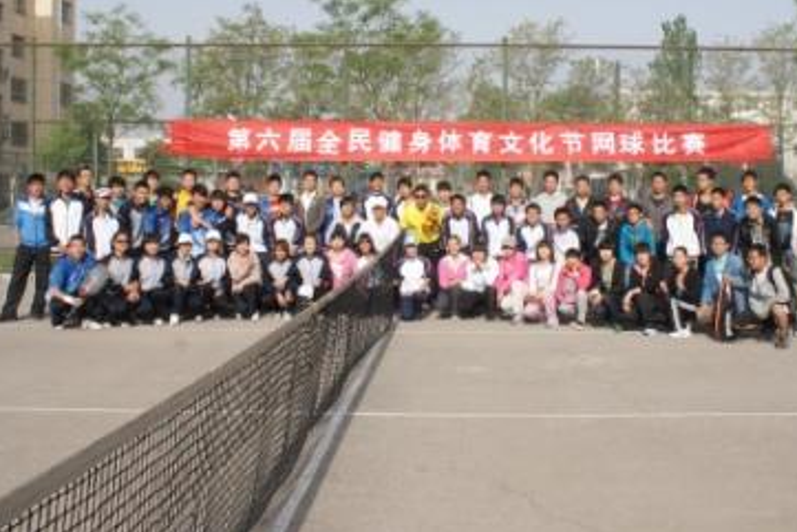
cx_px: 475
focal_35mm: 41
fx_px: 908
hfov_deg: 47.1
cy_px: 221
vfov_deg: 32.6
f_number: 10
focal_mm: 22
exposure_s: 1/125
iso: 100
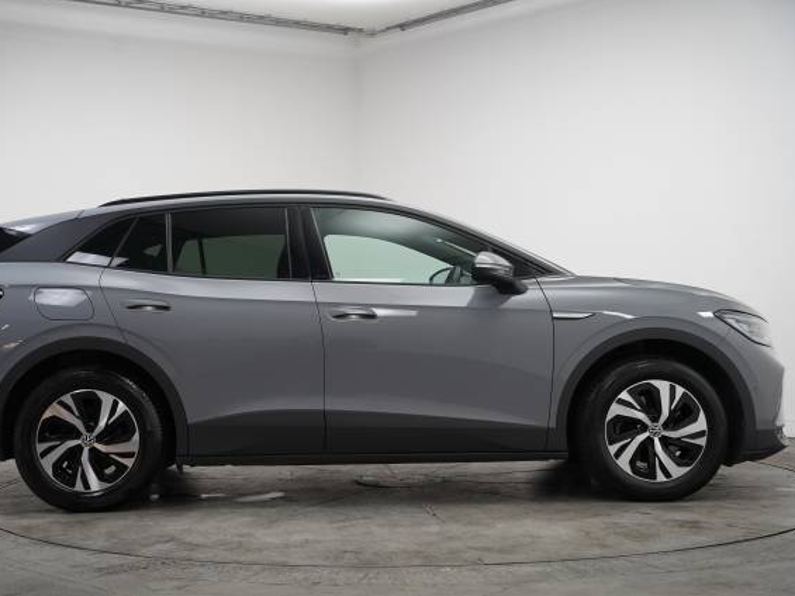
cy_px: 298
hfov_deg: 38.9
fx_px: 1126
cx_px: 355
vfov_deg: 29.7
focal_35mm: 49
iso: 1600
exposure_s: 1/160
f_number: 4
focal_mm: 45
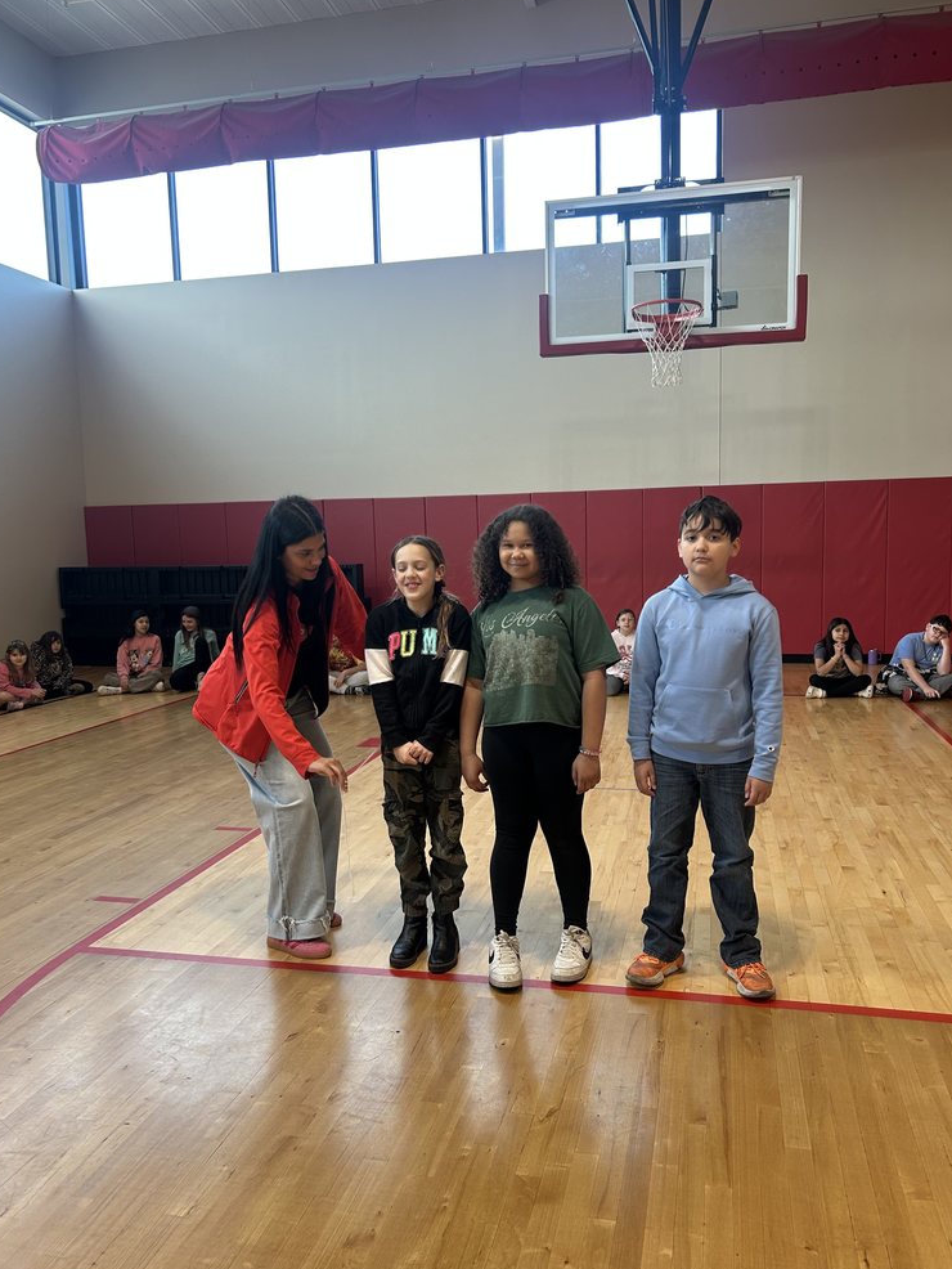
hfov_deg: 51.4
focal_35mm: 27
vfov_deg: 65.3
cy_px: 650
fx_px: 990
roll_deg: +1.2
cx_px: 477
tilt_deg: -6.3
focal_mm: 5.7
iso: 100
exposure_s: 1/121
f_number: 1.5
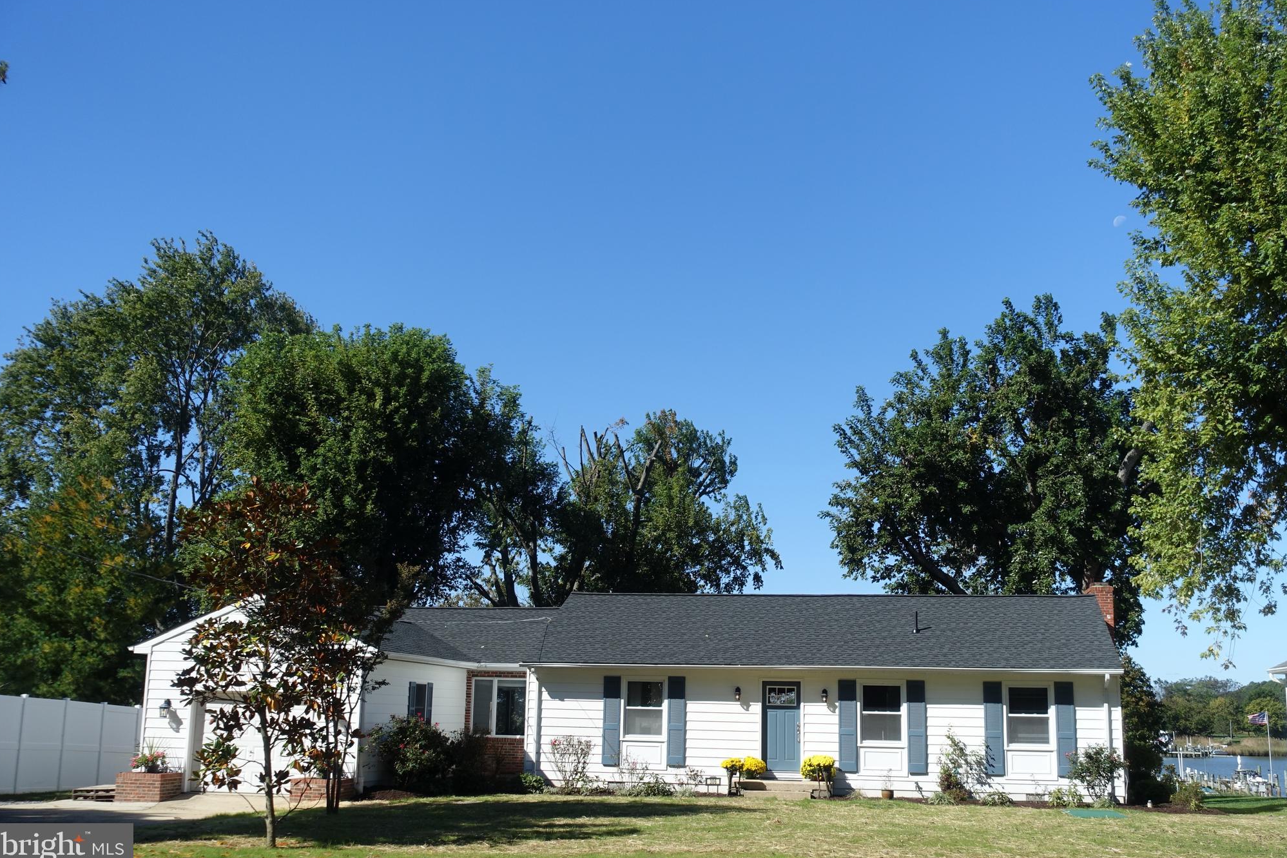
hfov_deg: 48.5
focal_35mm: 40
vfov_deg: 33.4
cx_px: 650
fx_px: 1430
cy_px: 430
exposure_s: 1/250
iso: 125
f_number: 2.8
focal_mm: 14.3
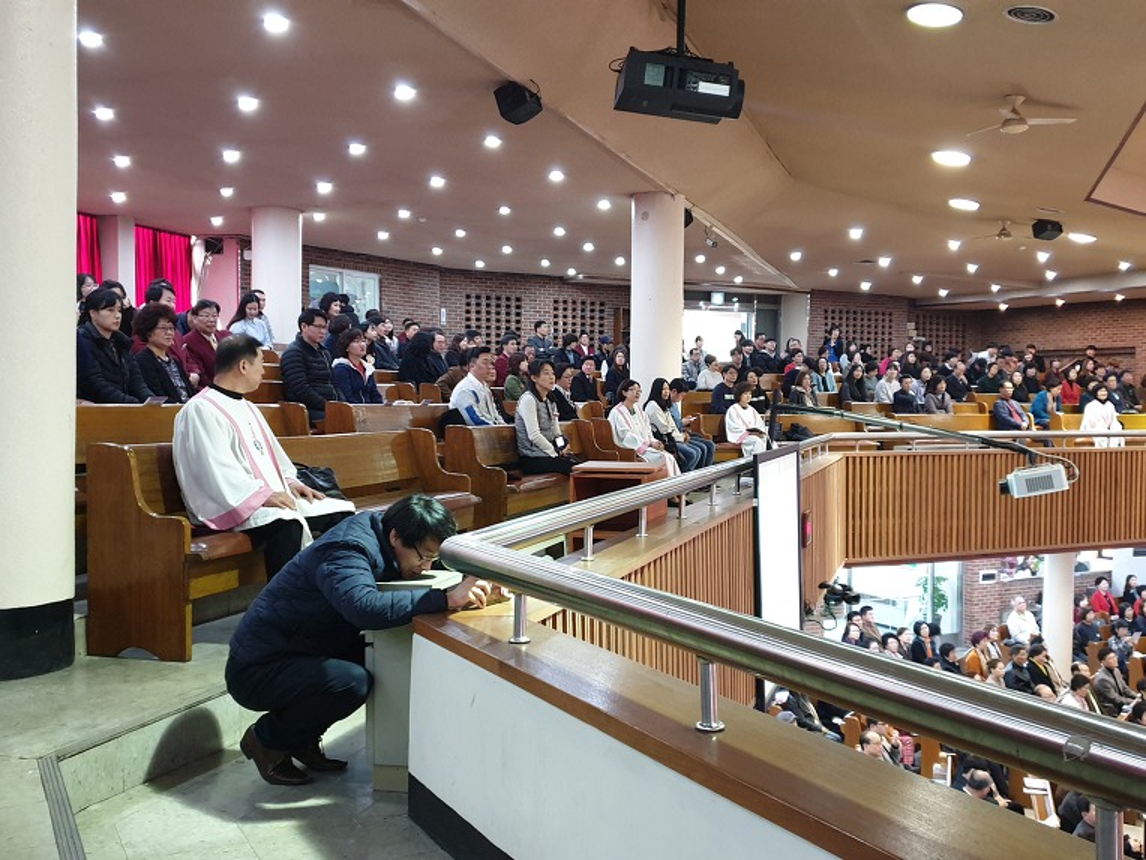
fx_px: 861
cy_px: 430
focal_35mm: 26
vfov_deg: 53.1
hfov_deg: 67.3
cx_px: 573
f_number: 1.5
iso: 320
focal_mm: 4.3
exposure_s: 1/40
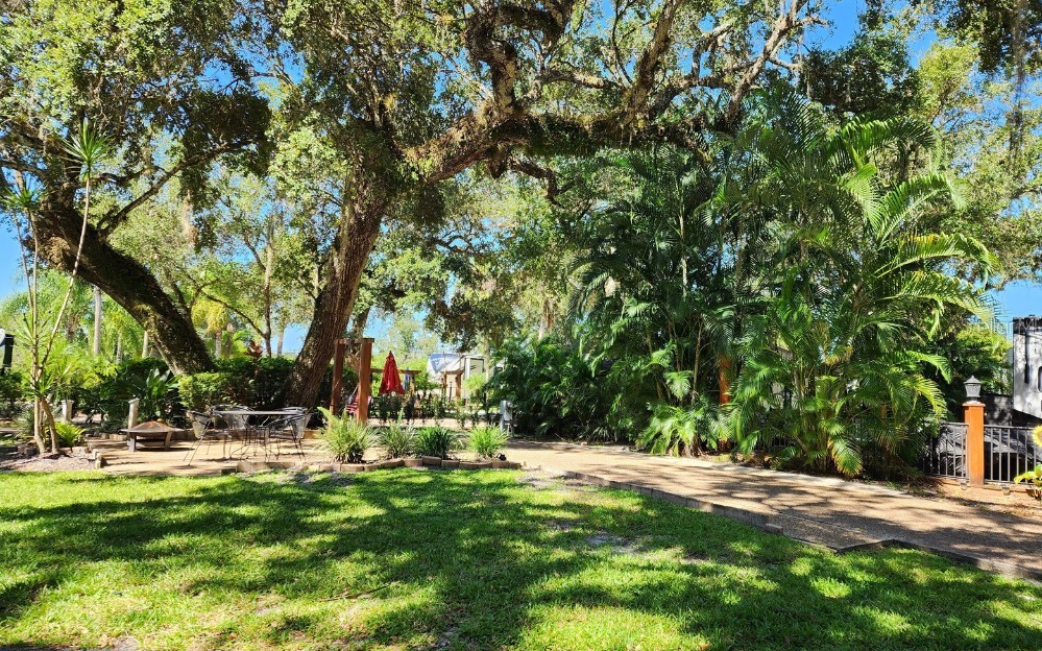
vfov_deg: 49.3
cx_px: 525
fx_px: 710
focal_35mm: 25
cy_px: 326
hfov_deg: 72.6
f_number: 1.8
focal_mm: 6.4
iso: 12
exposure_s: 1/195
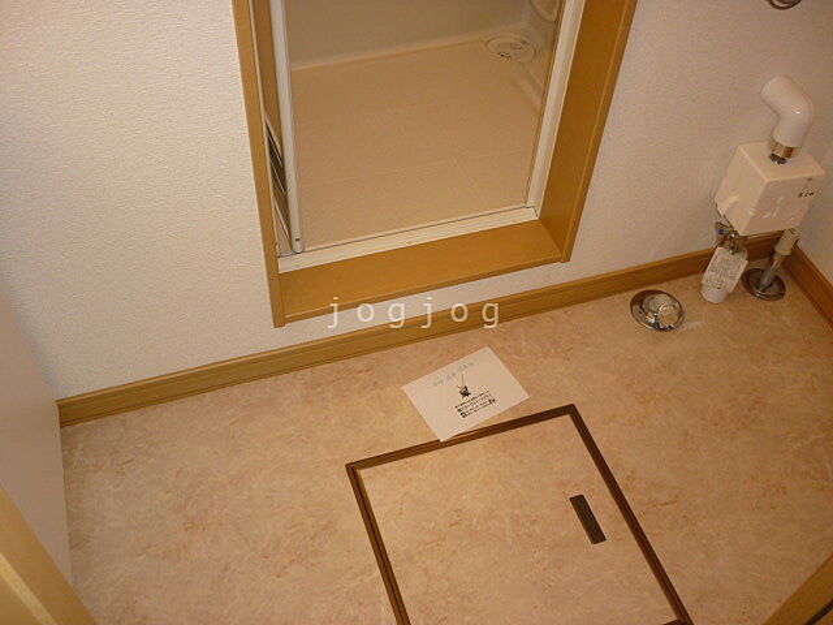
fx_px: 794
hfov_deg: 55.4
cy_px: 312
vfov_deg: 42.9
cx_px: 416
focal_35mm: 33
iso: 100
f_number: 2.8
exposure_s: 1/30
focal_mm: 5.5
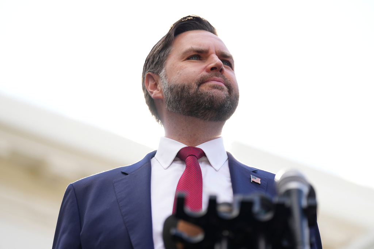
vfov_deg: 9.8
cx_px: 187
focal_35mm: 140
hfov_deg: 14.7
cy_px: 124
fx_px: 1455
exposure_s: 1/800
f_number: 2.8
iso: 160
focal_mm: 140
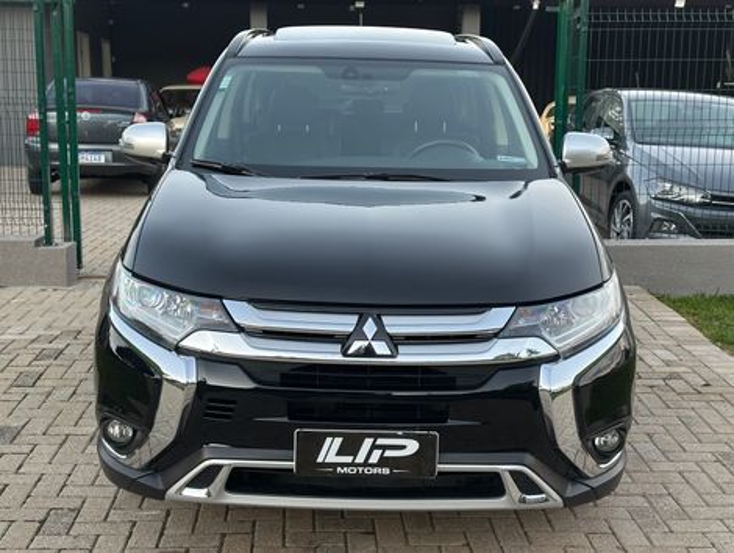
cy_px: 276
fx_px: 1019
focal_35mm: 48
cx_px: 367
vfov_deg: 30.3
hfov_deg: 39.6
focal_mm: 6.86
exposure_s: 1/60
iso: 100
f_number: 1.78
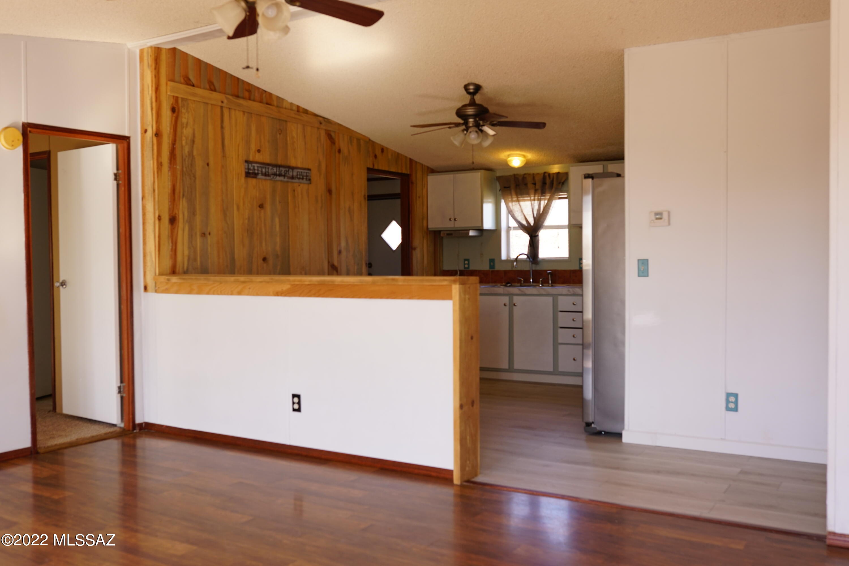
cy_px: 283
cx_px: 424
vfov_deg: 37.9
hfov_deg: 54.4
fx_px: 825
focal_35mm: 35
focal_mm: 35
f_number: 5
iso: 500
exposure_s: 1/125
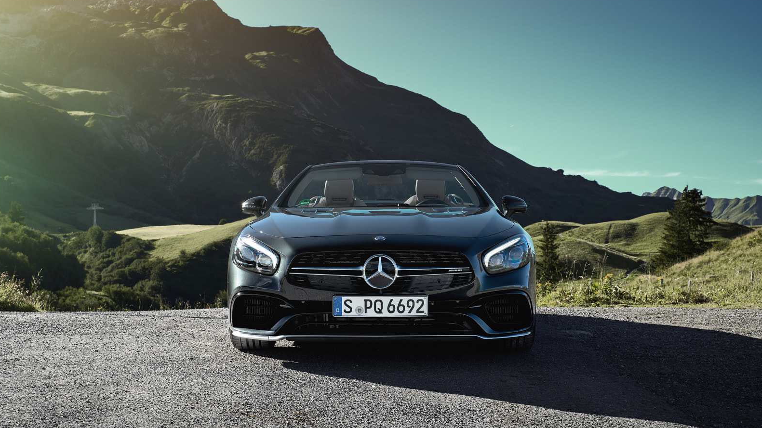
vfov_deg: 22.6
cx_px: 379
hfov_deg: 39.2
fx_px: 1071
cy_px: 250
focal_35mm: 53
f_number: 8
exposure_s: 1/50
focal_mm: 50
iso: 100
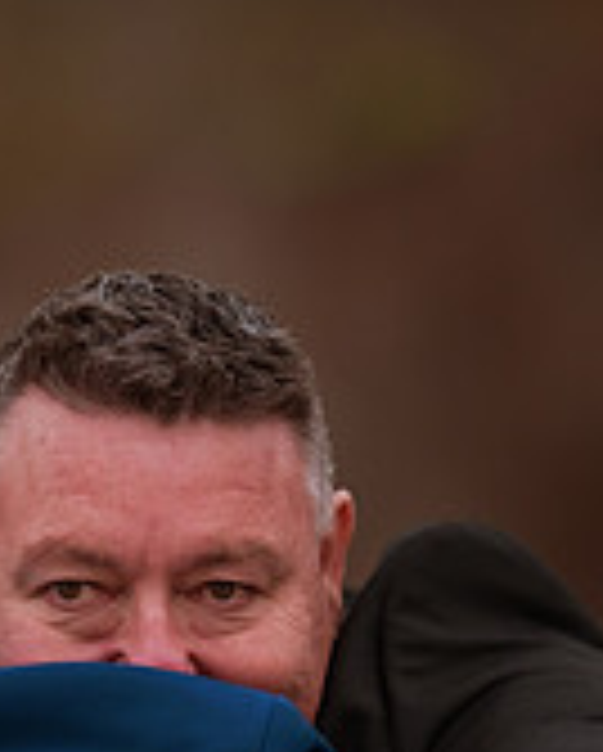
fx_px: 9775
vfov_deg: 4.4
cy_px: 824
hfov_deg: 3.5
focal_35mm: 439
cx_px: 108
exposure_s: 1/3200
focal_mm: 135
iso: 500
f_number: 1.8
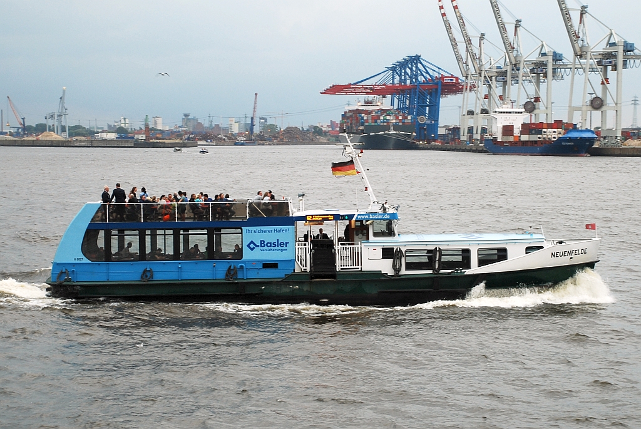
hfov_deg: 28.0
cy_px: 214
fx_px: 1283
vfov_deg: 19.0
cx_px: 320
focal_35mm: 72
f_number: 5
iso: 200
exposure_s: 1/60
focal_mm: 48
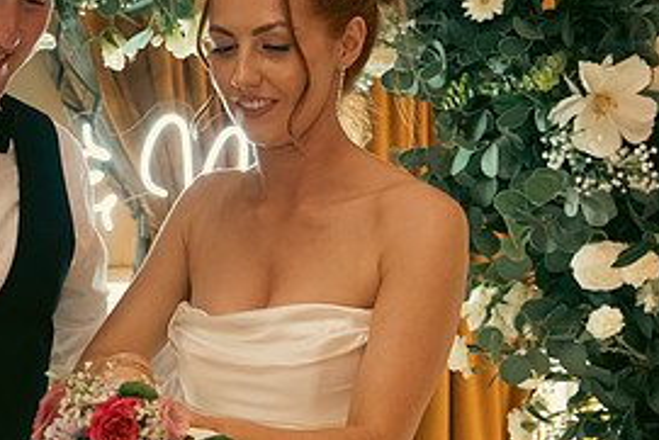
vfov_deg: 12.6
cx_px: 139
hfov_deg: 18.6
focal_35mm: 109
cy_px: 261
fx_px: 1996
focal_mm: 34
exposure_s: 1/160
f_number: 3.5
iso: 2500
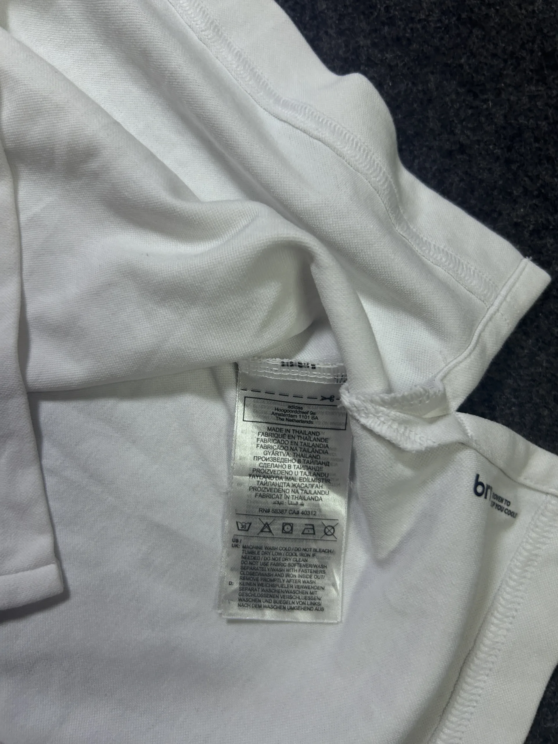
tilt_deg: -65.3
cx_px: 279
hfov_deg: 53.1
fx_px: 559
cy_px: 372
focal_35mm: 26
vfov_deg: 67.3
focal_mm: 5.7
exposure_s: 1/100
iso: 100
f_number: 1.5
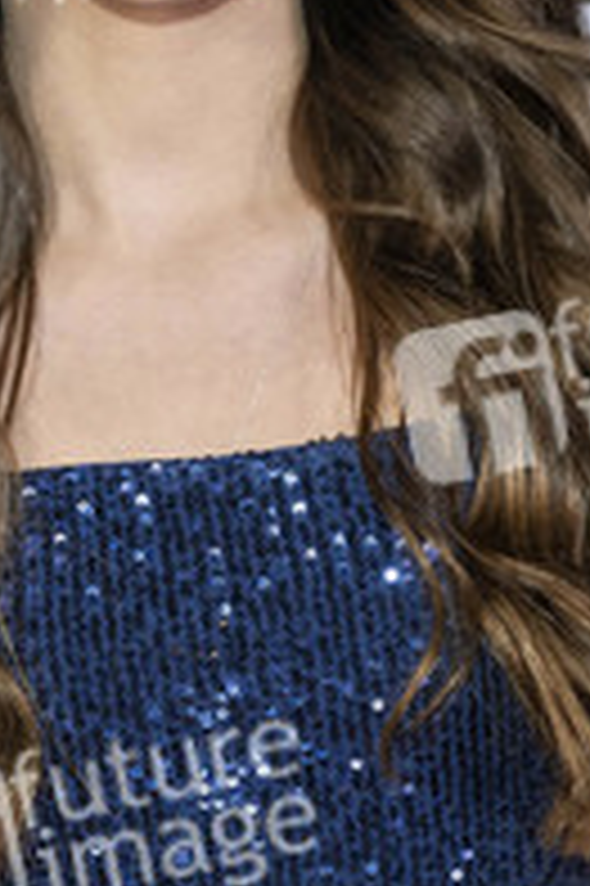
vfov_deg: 11.1
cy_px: 153
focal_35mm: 185
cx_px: 216
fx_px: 4556
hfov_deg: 7.4
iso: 800
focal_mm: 91
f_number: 5.6
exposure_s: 1/200
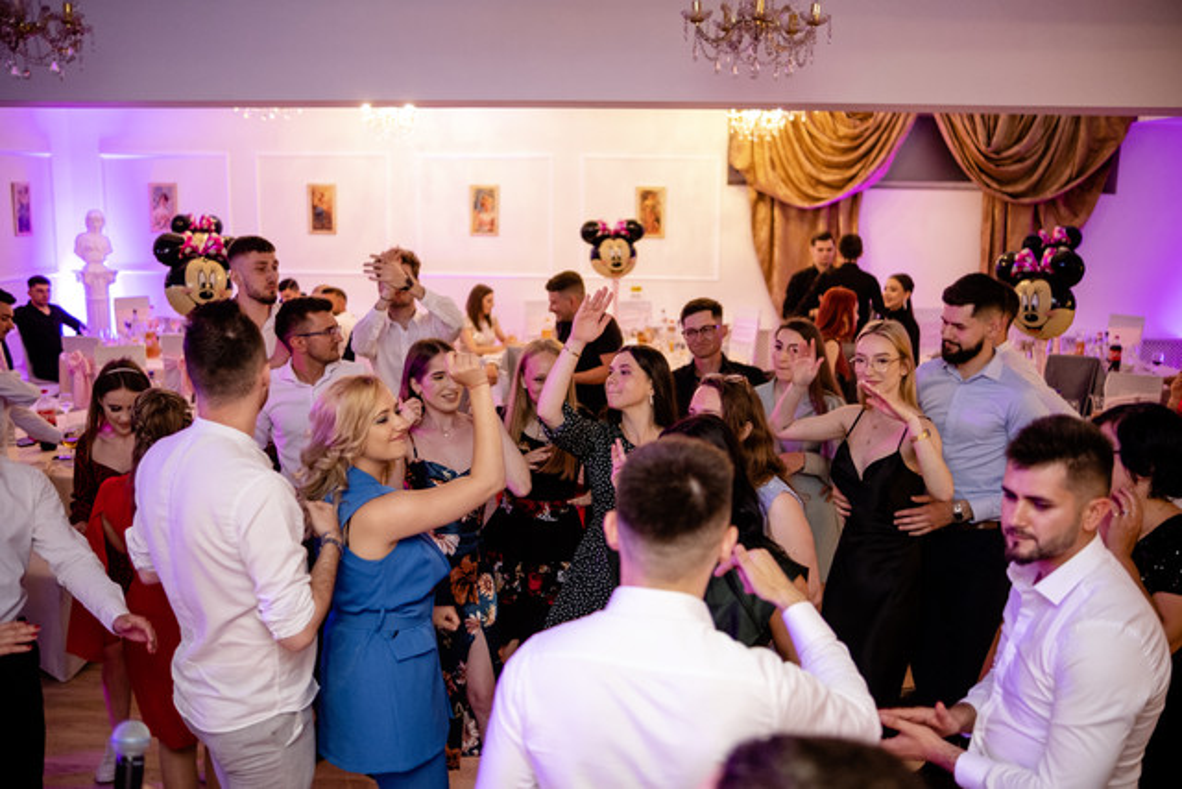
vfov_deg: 37.9
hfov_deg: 54.4
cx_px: 591
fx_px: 1149
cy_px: 394
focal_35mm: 35
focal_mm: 23
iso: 1000
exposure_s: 1/200
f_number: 1.4
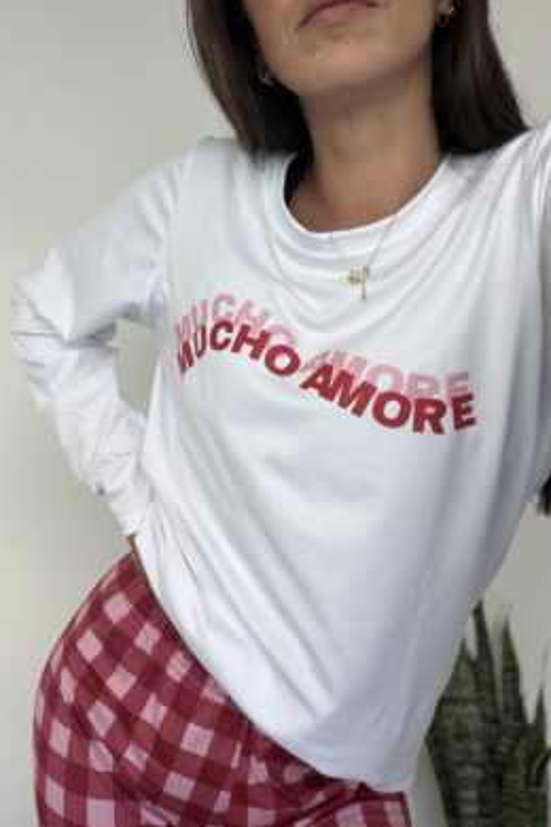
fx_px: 735
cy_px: 418
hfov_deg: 41.1
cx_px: 244
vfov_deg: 58.7
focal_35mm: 32
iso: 80
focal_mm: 2.71
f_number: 1.9
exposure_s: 1/67
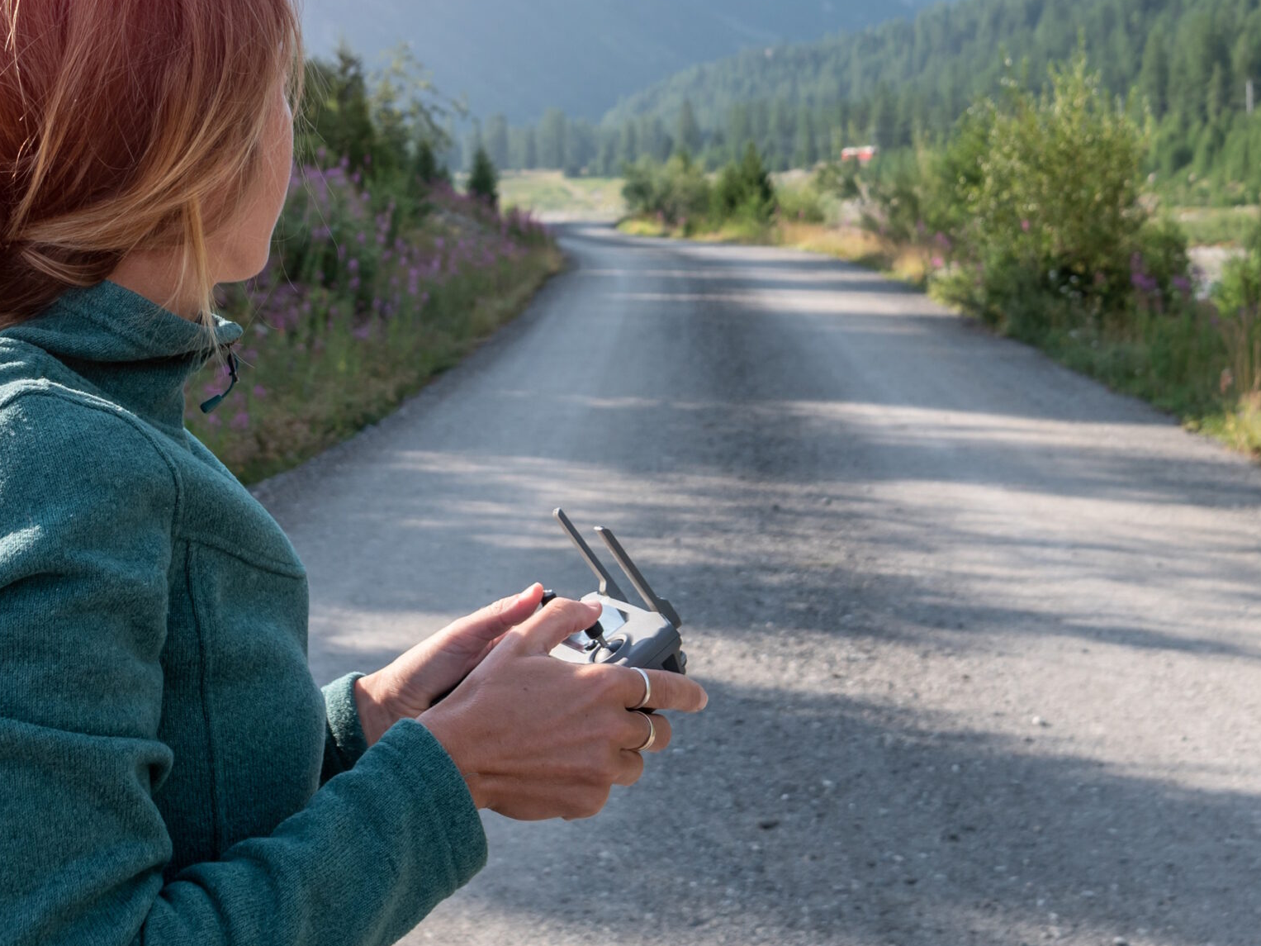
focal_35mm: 57
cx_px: 557
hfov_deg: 33.7
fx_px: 2076
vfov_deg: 25.3
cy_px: 217
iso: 100
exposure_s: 1/250
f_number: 4.5
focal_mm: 17
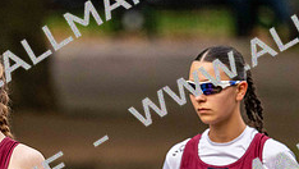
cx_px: 36
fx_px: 8227
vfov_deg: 1.2
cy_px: 148
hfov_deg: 2.1
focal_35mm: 1037
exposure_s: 1/2500
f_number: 4.5
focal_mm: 400
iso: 3200
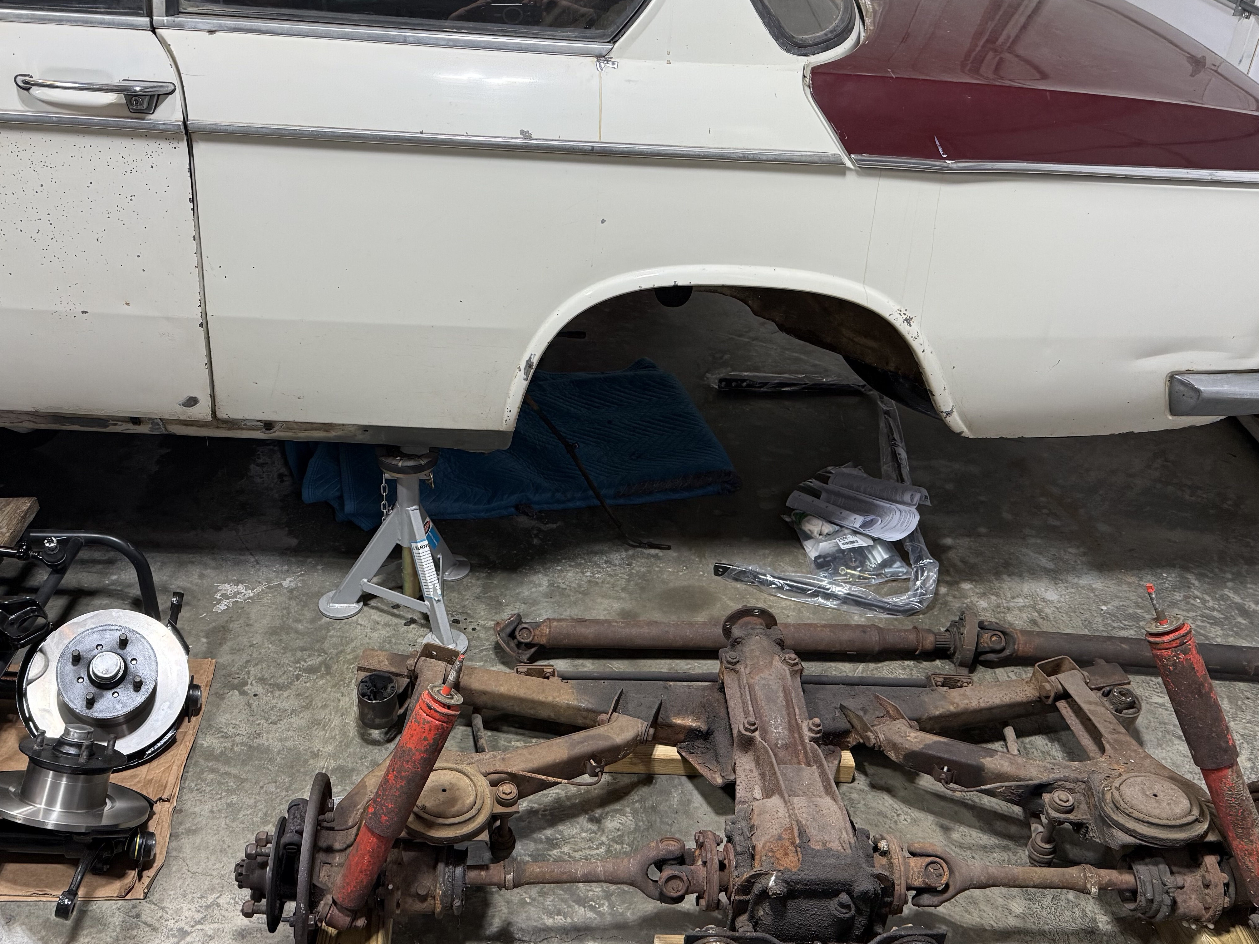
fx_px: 1237
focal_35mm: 34
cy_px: 452
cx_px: 525
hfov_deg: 53.7
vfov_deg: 41.8
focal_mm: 6.76
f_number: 1.78
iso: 200
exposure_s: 1/93
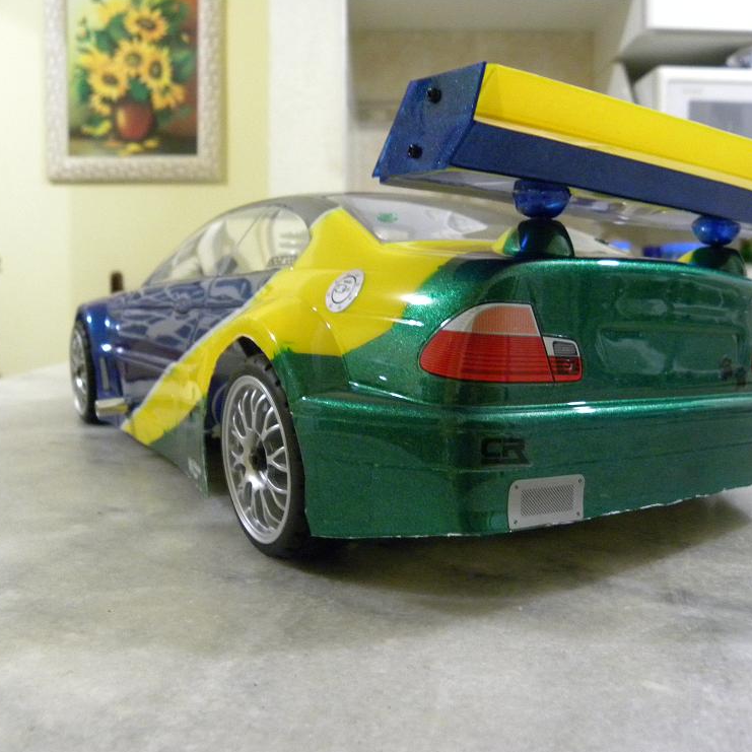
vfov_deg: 52.5
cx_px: 395
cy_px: 377
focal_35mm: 31
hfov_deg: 52.5
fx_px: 762
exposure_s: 1/9.1
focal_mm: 4.6
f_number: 2.8
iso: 476
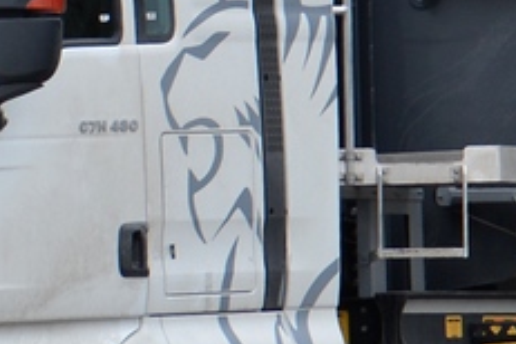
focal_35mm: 702
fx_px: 10061
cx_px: 442
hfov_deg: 2.9
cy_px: -45
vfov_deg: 2.0
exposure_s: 1/160
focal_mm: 90
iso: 200
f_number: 6.3
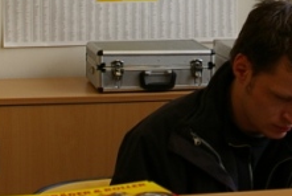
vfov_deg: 10.9
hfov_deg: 16.3
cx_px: 194
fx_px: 1015
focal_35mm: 125
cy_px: -5
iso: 200
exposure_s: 1/60
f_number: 5.6
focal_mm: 18
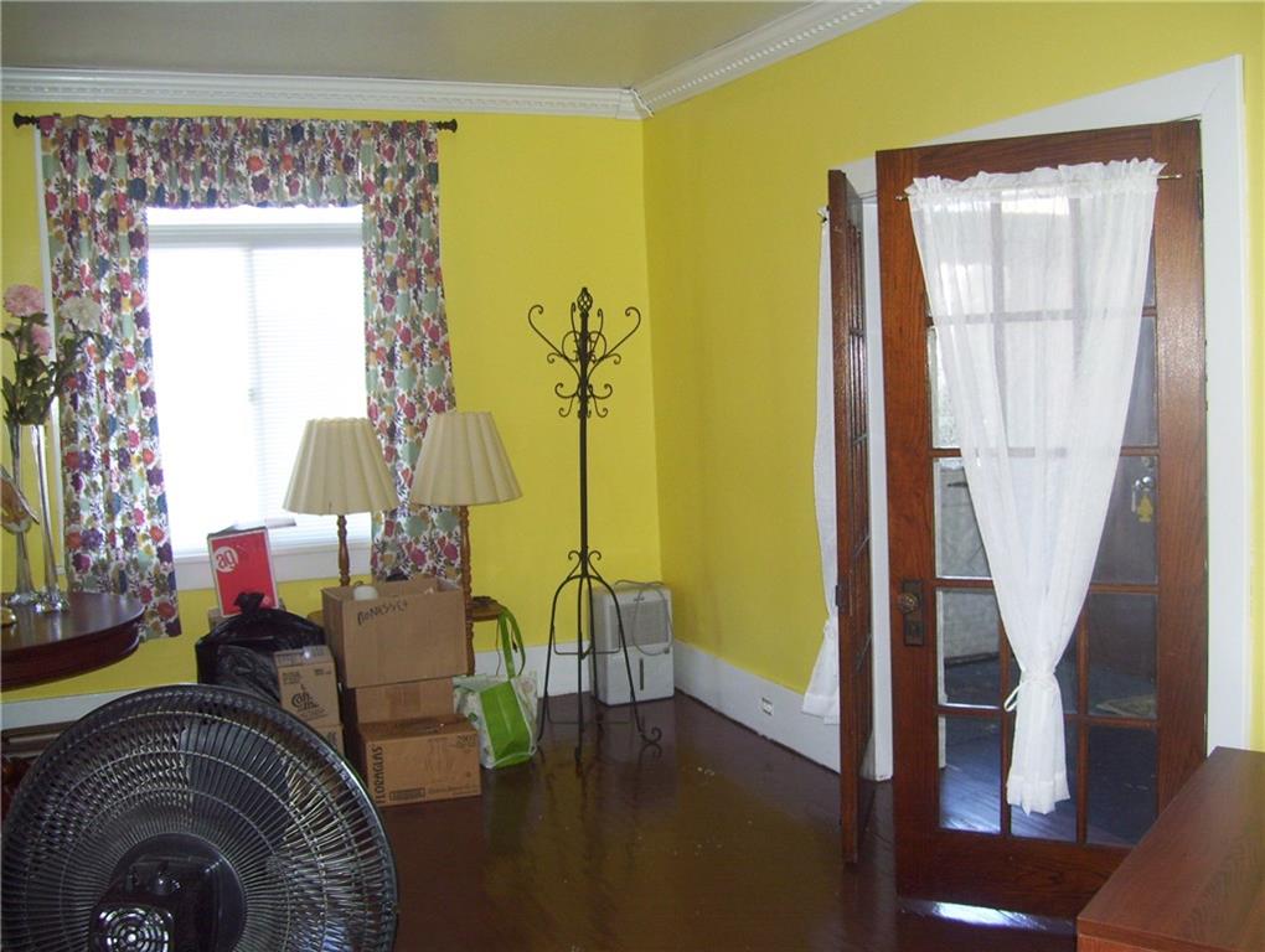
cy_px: 476
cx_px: 632
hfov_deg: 51.3
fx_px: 1317
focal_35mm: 36
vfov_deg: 39.7
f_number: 2.7
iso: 200
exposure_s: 1/60
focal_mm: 6
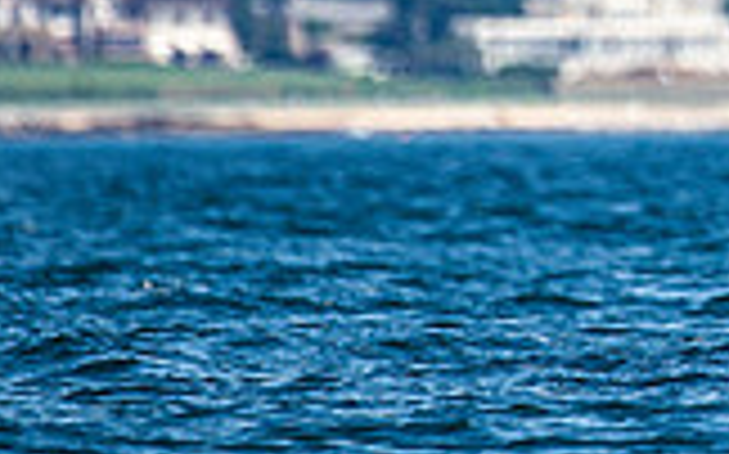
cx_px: 1102
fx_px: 45148
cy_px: -130
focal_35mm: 2274
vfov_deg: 0.6
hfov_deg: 0.9
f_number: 5
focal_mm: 600
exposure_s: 1/2500
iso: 400
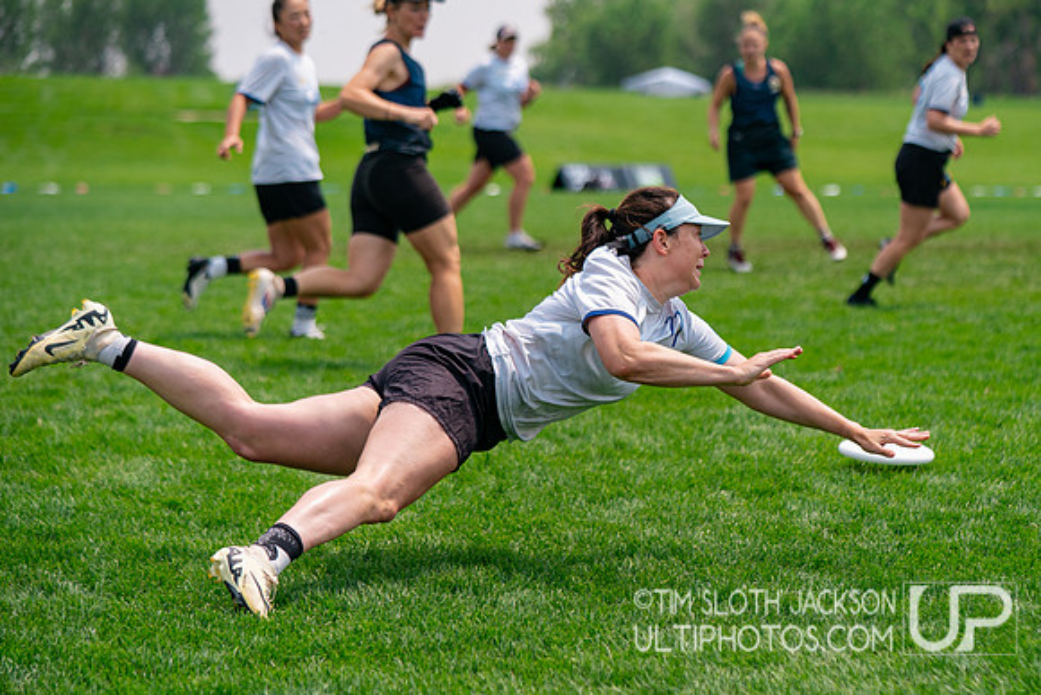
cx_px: 614
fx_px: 3397
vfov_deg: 11.7
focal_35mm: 117
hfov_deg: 17.4
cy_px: 410
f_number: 3.2
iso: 400
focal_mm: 98
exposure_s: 1/6400
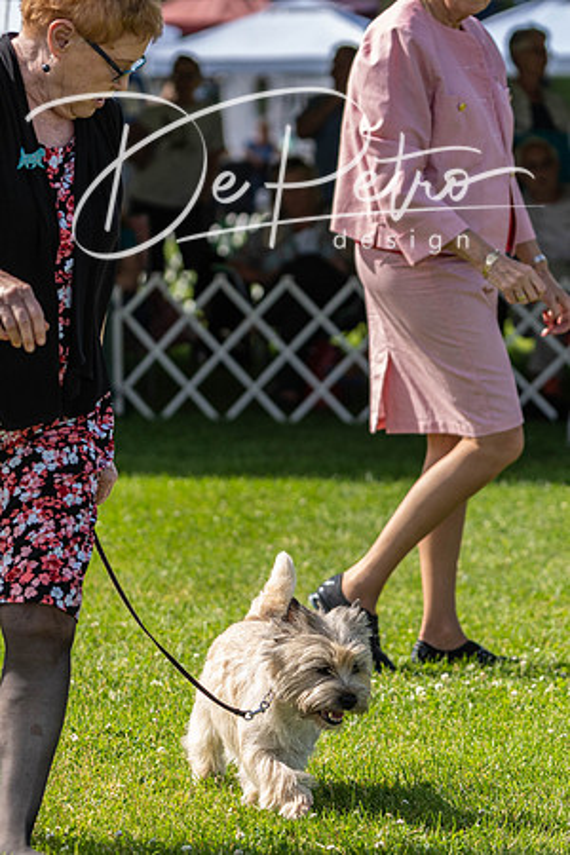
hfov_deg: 7.0
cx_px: 322
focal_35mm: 197
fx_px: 4674
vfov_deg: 10.5
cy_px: 484
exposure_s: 1/2000
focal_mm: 116
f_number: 4
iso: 500
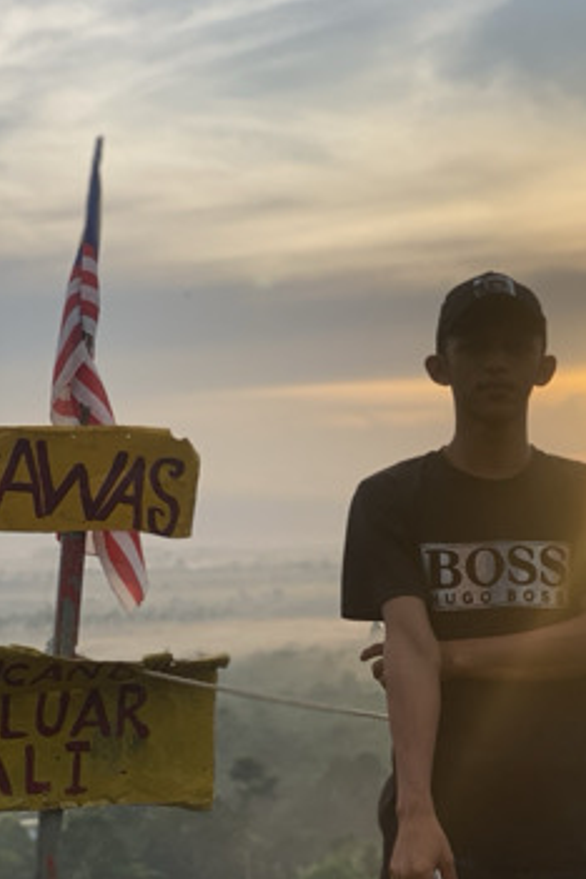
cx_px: 473
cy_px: 341
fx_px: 1929
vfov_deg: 25.6
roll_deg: +0.1
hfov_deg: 17.1
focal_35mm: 79
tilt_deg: +7.0
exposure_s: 1/856
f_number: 2
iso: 20
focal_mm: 6
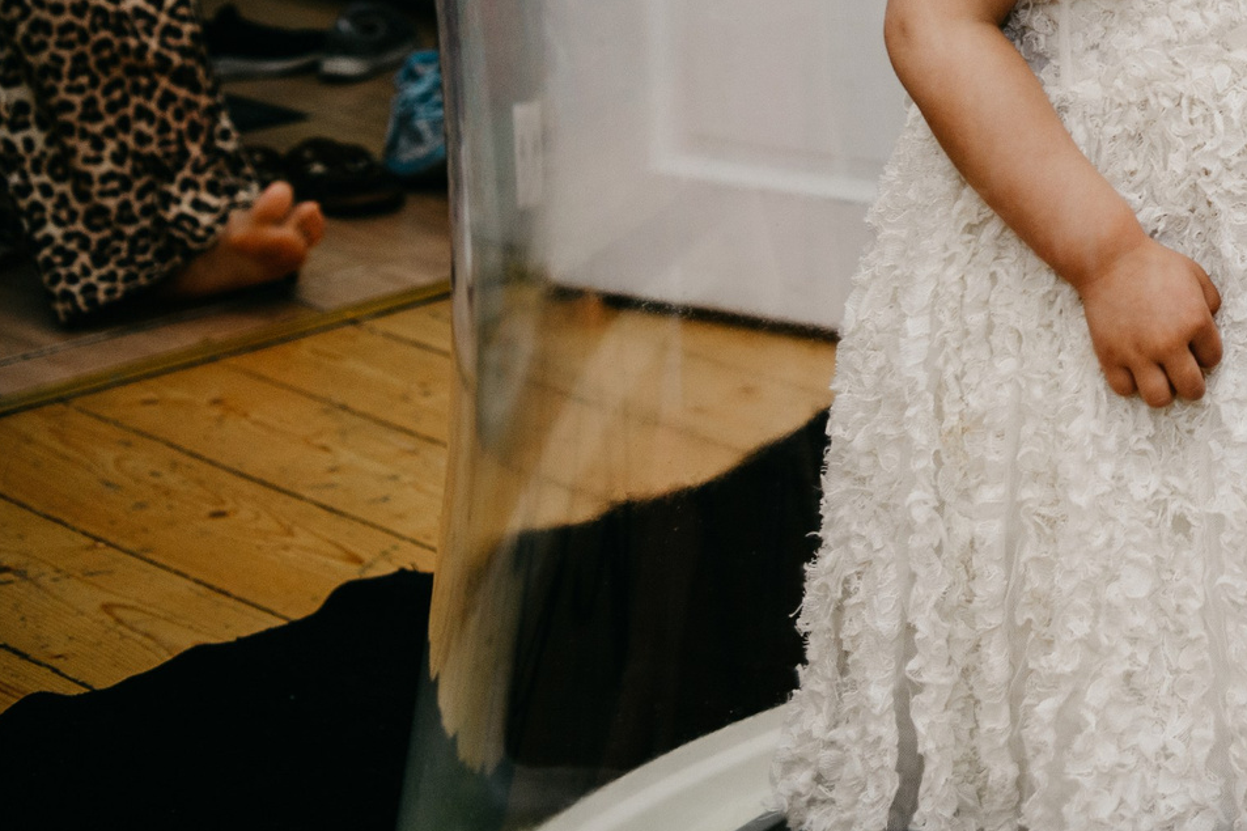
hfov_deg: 21.5
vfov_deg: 15.1
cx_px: 1598
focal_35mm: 86
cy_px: -273
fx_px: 2978
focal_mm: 32
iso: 160
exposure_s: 1/160
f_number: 3.5
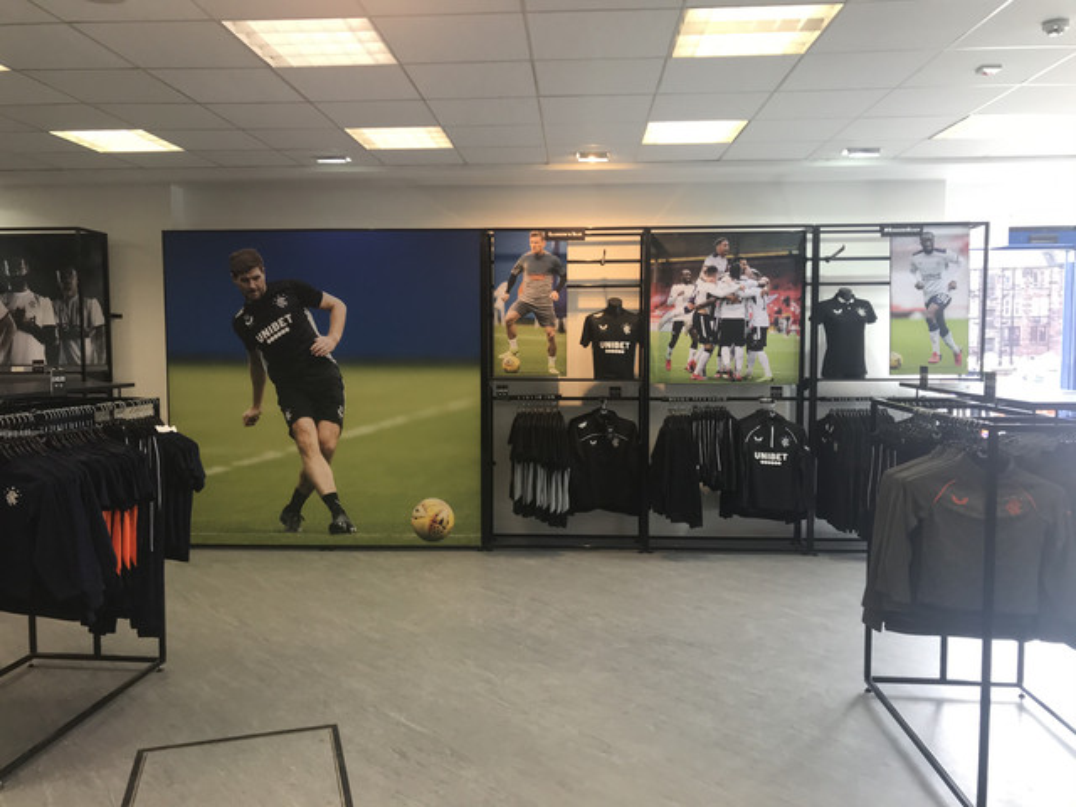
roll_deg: +0.2
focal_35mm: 28
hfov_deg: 63.4
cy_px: 404
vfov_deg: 49.7
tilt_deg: -4.6
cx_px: 538
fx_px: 870
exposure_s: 1/100
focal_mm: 3.99
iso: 32
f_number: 1.8
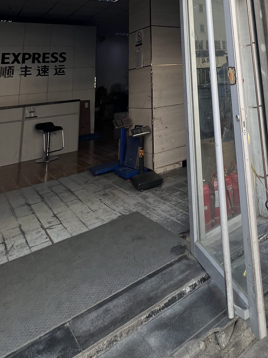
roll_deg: +6.5
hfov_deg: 49.3
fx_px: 268
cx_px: 222
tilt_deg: +11.6
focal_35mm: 26
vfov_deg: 54.0
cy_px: 7
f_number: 1.8
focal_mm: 1.57
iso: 32
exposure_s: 1/338
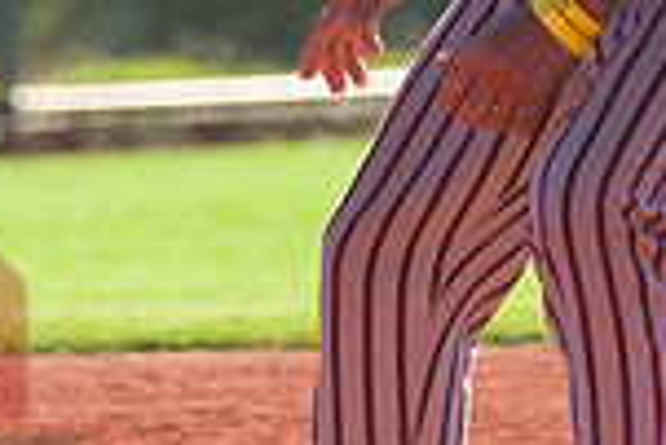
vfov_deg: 0.8
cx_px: 468
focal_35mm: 1677
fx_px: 31054
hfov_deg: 1.2
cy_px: -382
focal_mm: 350
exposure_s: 1/800
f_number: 6.3
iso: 400
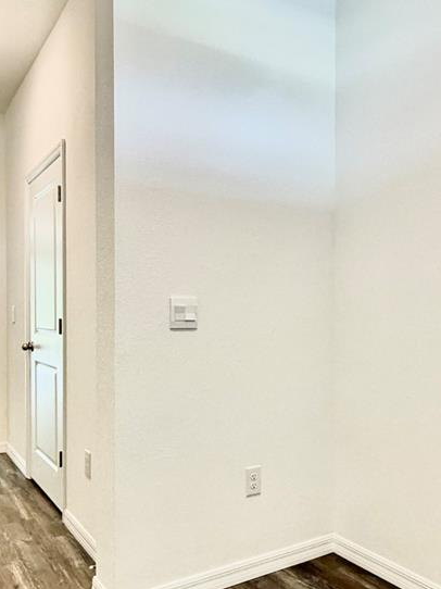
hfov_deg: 45.4
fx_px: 527
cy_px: 322
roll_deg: +0.1
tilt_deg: -0.3
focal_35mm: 31
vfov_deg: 58.3
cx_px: 209
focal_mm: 2.22
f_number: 2.2
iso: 250
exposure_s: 1/120
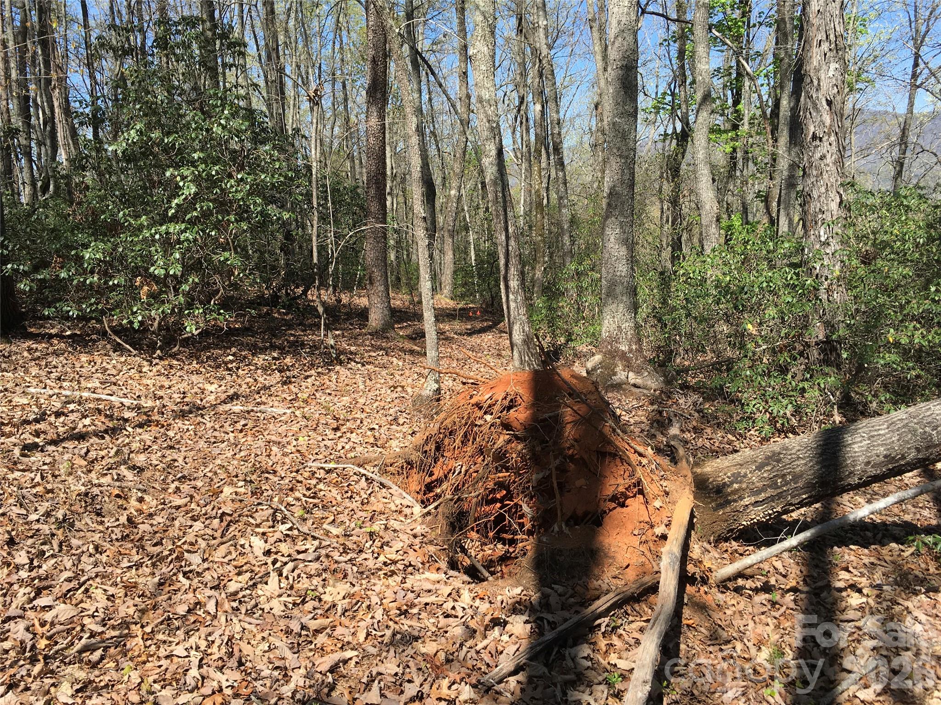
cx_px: 470
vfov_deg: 48.2
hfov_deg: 61.7
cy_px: 352
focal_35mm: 29
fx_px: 788
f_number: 2.2
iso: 25
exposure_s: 1/845
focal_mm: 4.15
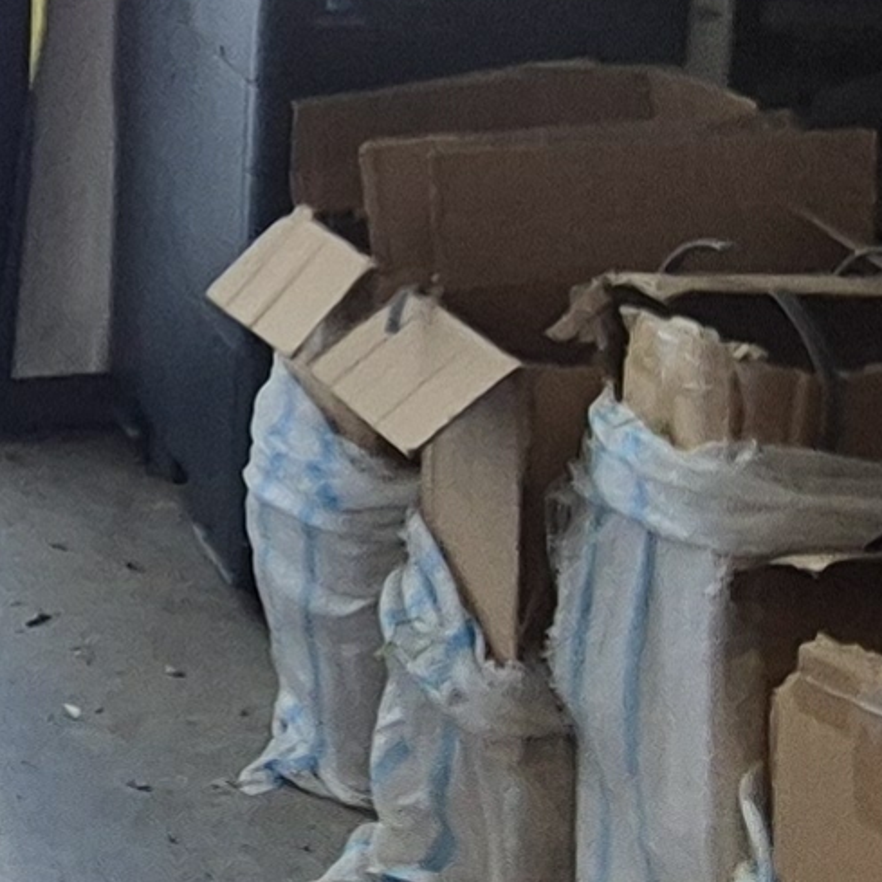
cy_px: -34
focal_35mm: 94
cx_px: -175
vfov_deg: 18.0
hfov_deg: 17.6
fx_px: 2710
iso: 160
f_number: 2.2
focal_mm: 2.2
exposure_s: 1/50
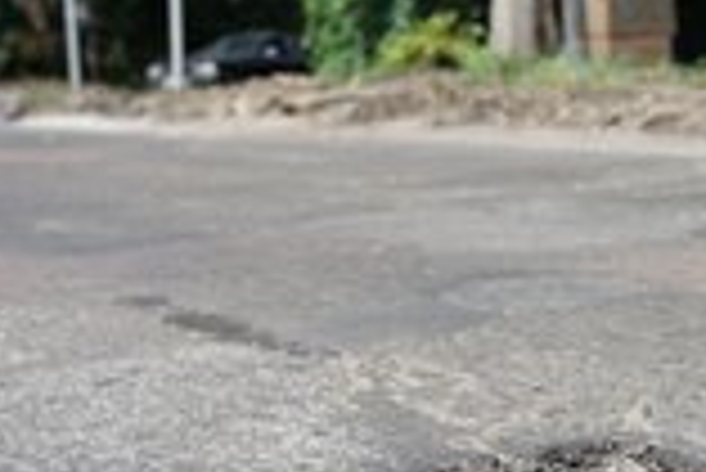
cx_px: 684
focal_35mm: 89
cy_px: 400
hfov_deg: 22.1
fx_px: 1747
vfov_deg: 15.3
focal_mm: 35
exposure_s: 1/1250
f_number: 2.8
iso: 100
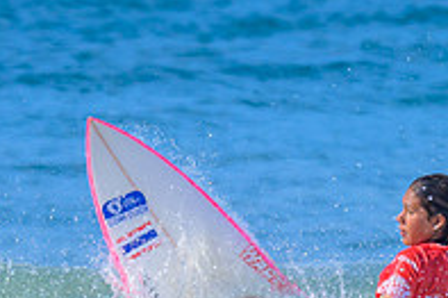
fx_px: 40223
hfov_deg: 0.6
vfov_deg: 0.4
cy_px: 367
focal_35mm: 3235
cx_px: 452
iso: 450
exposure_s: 1/2000
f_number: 6.3
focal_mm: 800
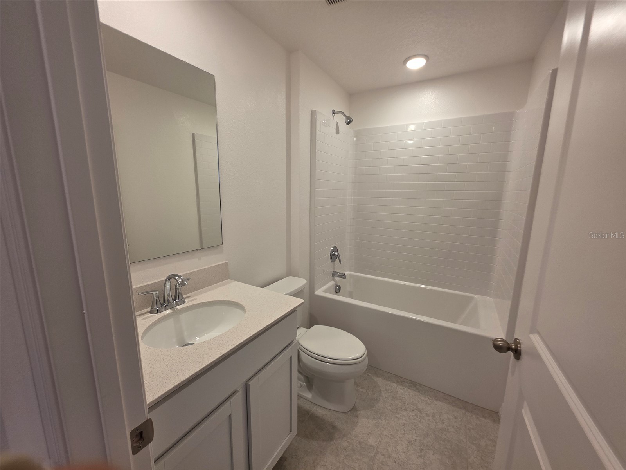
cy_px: 235
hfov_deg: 106.2
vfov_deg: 89.9
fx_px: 235
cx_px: 313
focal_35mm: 13
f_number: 1.9
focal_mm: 2.2
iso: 80
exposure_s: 1/120
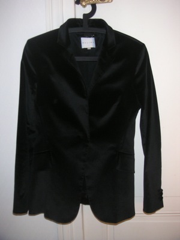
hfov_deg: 37.7
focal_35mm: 38
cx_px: 90
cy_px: 120
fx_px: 263
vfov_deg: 49.0
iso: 160
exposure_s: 1/45
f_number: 2.8
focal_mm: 6
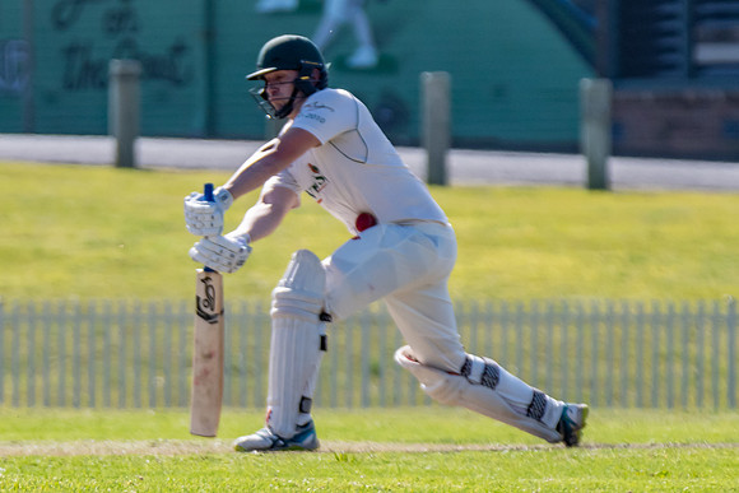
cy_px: 262
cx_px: 179
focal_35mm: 916
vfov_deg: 1.5
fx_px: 18808
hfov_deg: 2.3
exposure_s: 1/2500
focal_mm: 380
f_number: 7.1
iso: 640
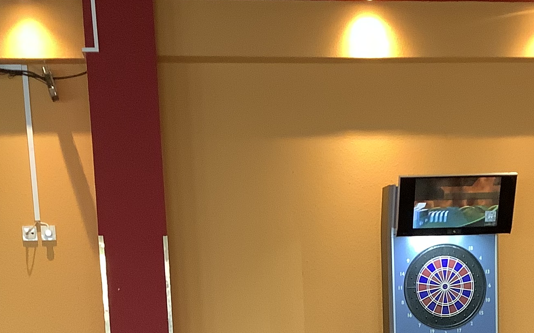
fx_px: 1193
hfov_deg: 25.1
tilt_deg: -7.8
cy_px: 476
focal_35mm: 82
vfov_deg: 14.9
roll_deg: +0.8
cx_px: 354
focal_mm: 3.3
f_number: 2.4
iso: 320
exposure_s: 1/30
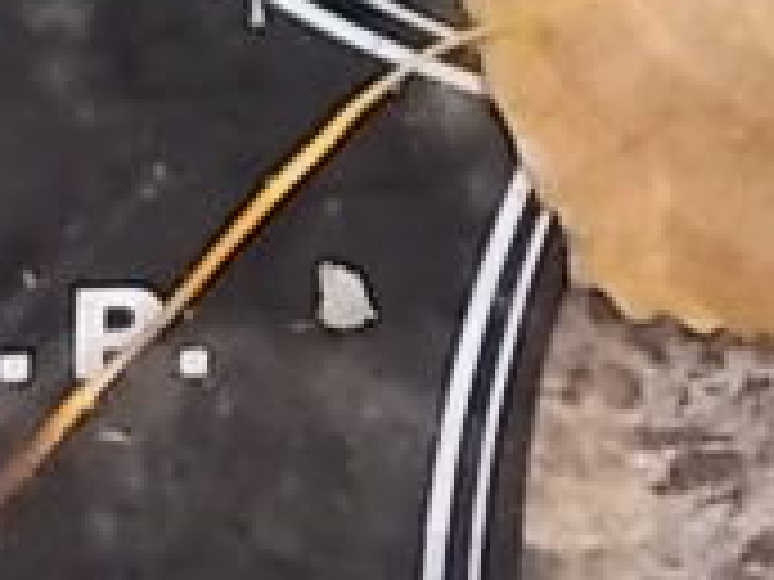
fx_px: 10822
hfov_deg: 4.1
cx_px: -518
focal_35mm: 484
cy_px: 800
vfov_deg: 3.1
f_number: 6.5
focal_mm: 23
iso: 200
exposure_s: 1/60
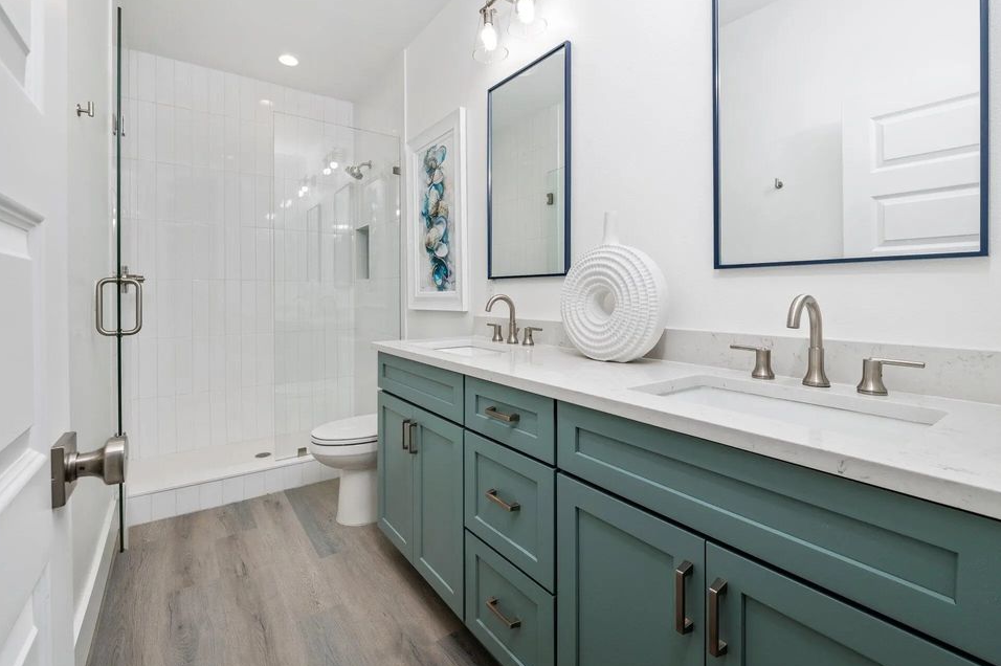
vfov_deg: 77.2
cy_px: 332
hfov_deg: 100.4
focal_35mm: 15
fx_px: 417
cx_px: 476
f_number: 9
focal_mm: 14
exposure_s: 1/60
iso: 320
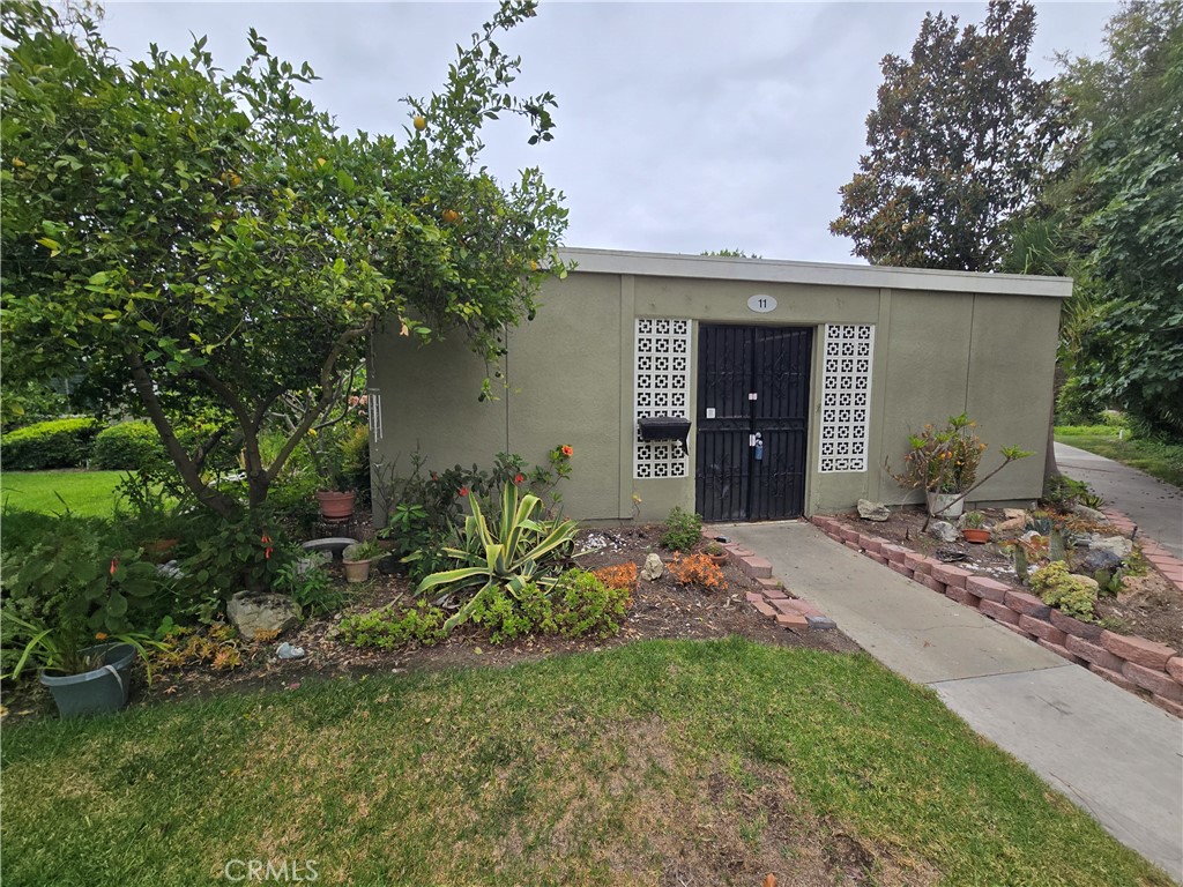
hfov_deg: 106.2
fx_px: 444
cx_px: 592
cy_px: 444
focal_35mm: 13
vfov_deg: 89.9
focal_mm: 2.2
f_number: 2.2
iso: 50
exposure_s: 1/1521
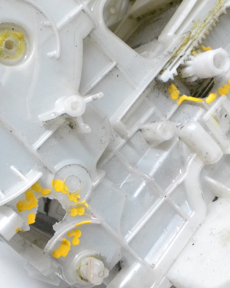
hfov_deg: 24.5
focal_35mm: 62
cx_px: 161
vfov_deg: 30.6
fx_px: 525
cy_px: 143
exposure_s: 1/100
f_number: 11
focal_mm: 29
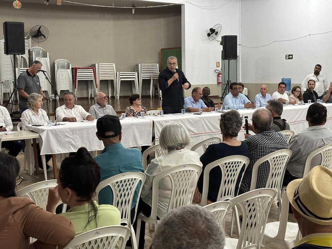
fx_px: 499
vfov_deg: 28.0
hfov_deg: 36.8
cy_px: 124
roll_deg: +1.0
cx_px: 166
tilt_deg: -5.7
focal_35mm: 52
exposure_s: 1/40
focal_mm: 5.96
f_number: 1.6
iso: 200
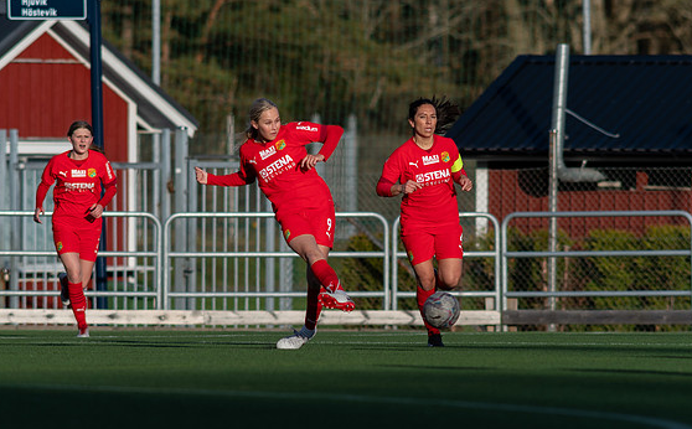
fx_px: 13737
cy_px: 255
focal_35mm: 730
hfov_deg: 2.9
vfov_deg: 1.8
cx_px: 301
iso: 140
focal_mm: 300
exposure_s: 1/1600
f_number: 3.5
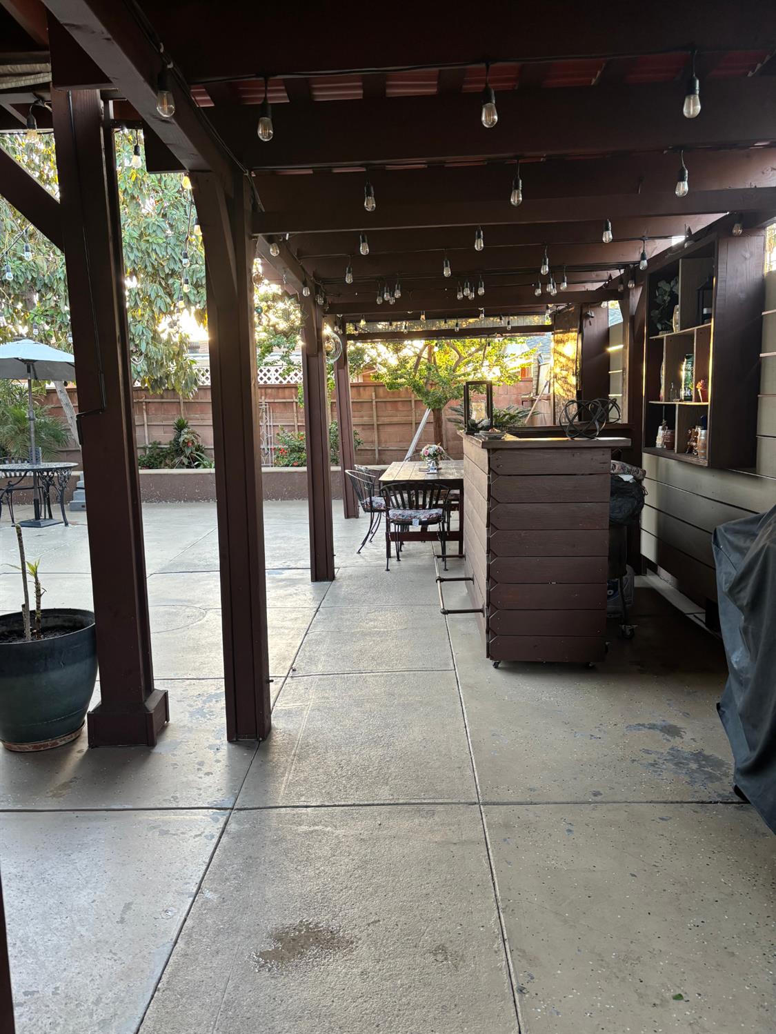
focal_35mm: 26
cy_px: 517
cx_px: 388
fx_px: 777
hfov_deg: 53.1
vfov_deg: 67.3
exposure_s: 1/81
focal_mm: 5.96
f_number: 1.6
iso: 125
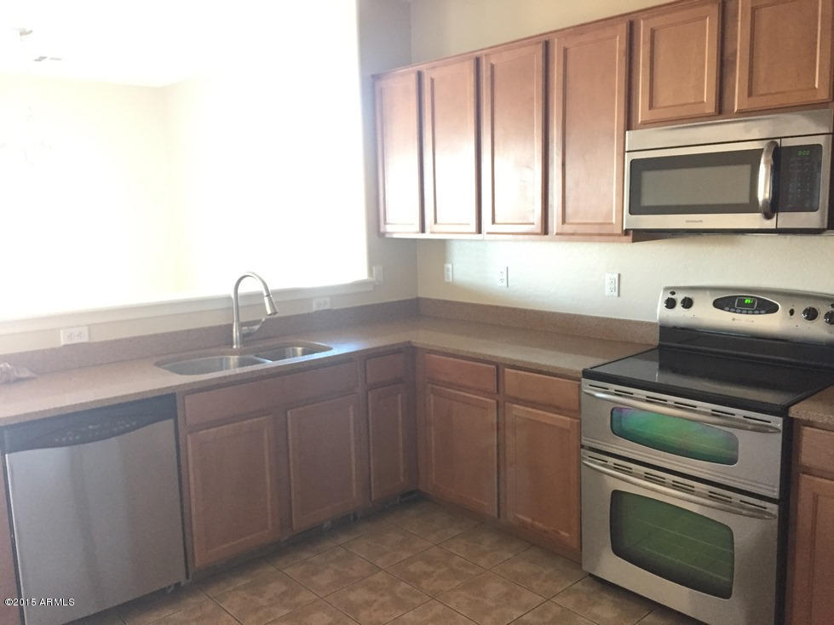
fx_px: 699
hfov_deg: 61.7
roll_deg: +1.8
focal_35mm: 29
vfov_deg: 48.2
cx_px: 417
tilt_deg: -8.0
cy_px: 312
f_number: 2.2
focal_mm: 4.15
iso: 250
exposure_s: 1/24
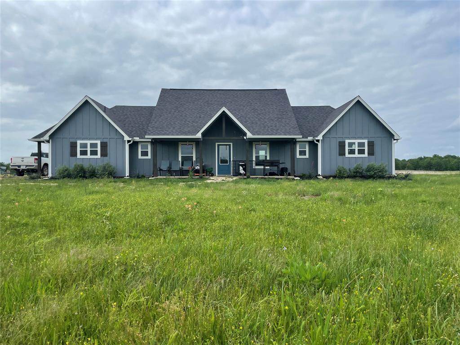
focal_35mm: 26
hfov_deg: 67.3
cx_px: 230
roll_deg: +1.4
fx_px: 346
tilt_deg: +1.4
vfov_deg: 53.1
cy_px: 172
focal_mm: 4.2
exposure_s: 1/4831
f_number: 1.6
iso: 32
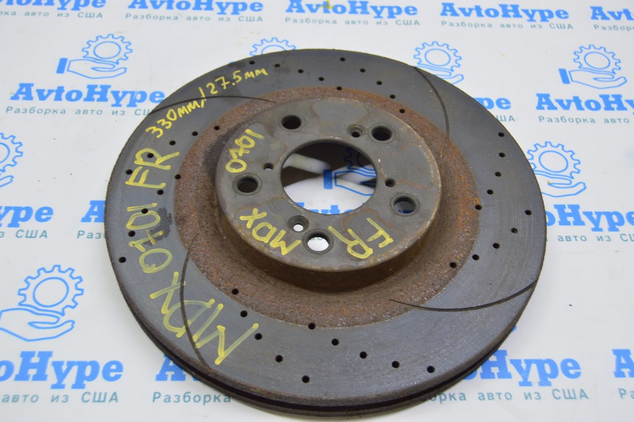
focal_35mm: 39
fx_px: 686
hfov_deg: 49.6
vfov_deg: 34.2
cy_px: 211
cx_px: 317
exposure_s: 1/20
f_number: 5.6
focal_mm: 26
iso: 400
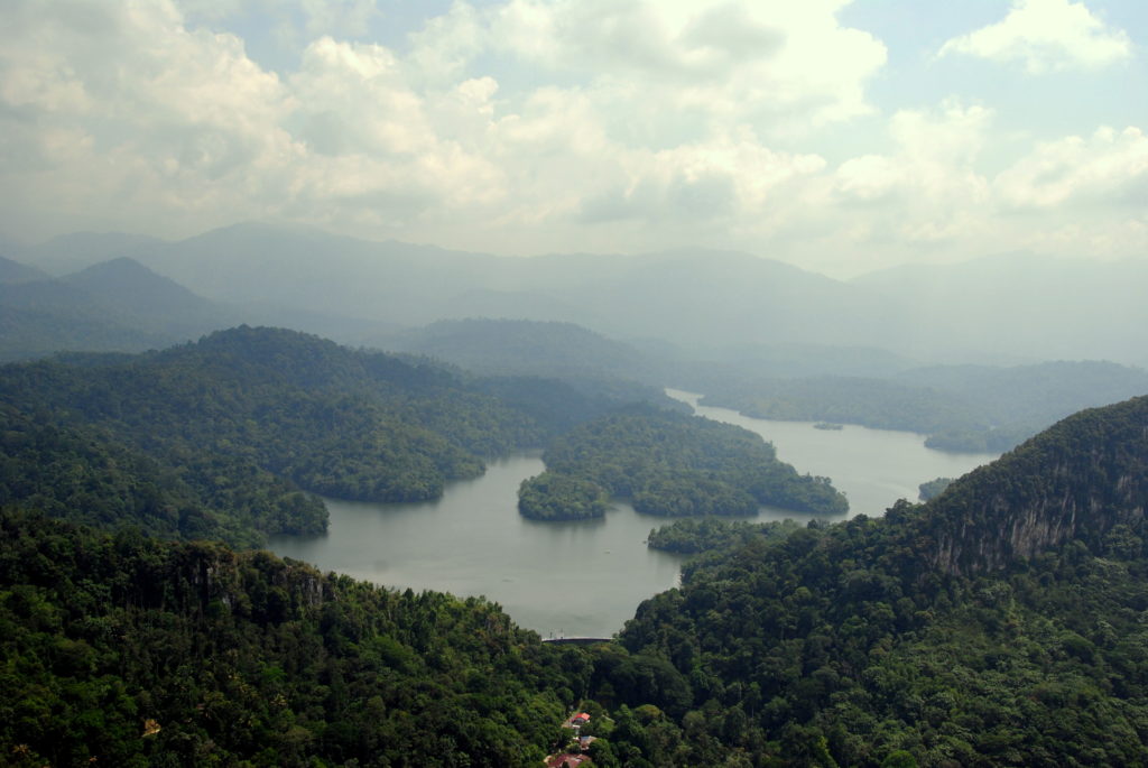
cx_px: 574
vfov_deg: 34.3
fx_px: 1245
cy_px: 384
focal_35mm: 39
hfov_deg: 49.5
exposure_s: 1/640
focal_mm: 26
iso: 200
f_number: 8
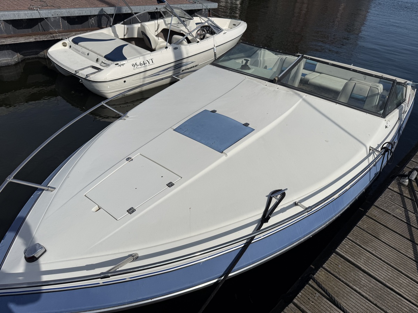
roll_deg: -4.3
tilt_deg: -33.8
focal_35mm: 24
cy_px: 156
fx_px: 290
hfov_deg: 71.6
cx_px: 209
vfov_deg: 56.8
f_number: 1.78
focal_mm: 6.76
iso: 64
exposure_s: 1/14286
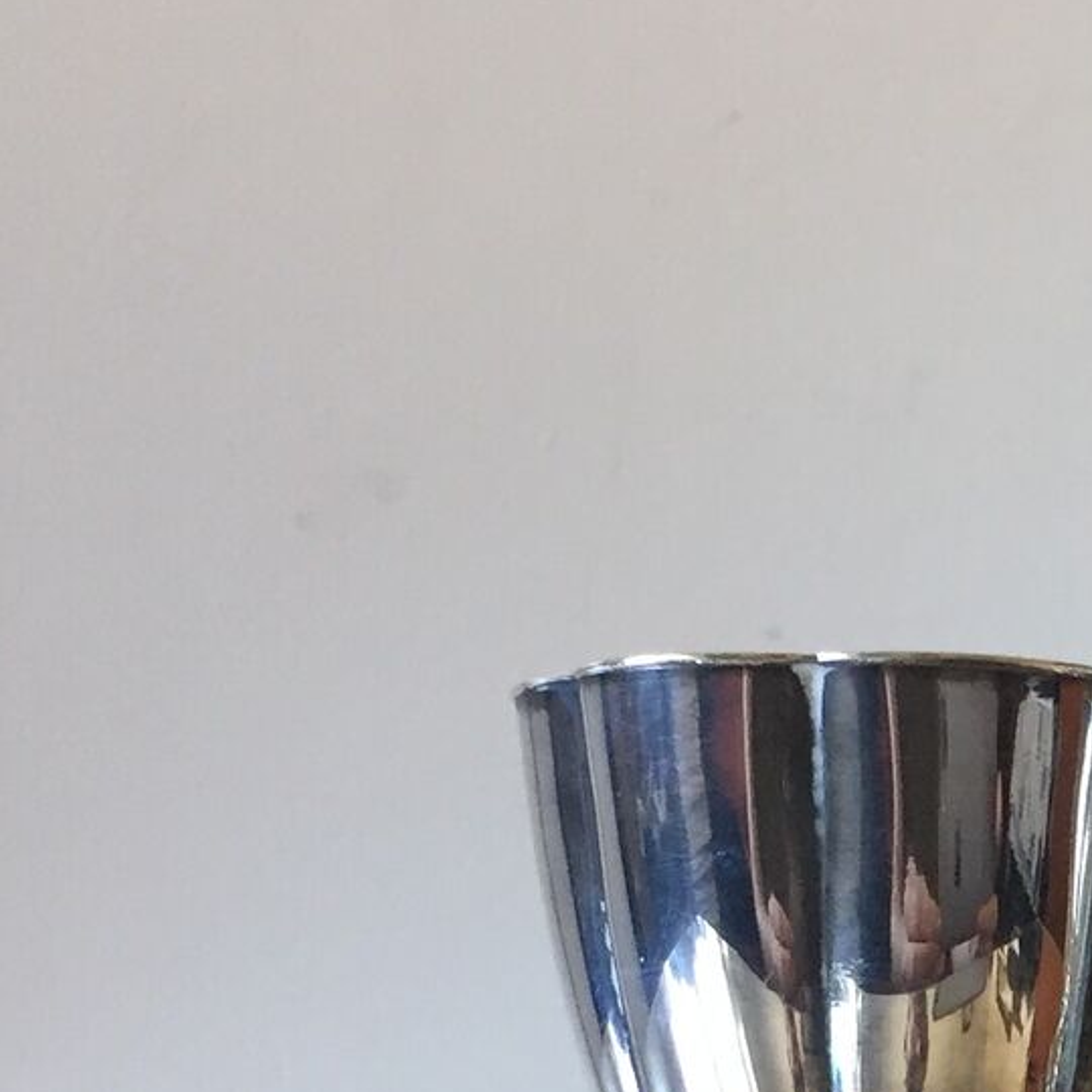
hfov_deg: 17.0
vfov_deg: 17.6
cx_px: 1488
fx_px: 3391
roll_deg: -2.1
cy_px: 1213
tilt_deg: -1.1
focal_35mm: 95
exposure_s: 1/33
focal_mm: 4.15
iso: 50
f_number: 2.2
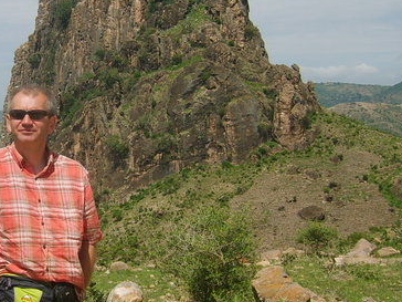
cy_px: 124
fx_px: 894
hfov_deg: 24.6
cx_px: 38
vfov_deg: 19.1
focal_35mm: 77
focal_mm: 5.8
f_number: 7.1
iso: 50
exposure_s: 1/180
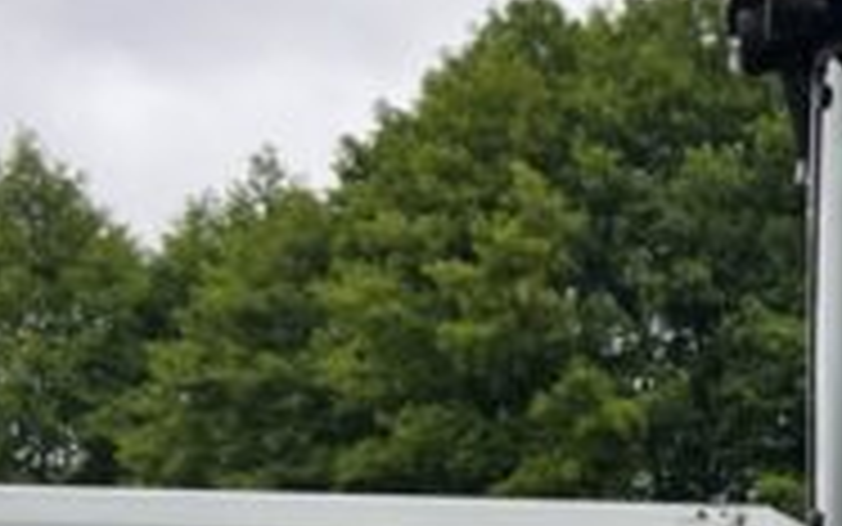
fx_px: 2709
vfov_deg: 10.6
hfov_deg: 15.9
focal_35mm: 118
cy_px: 886
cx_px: 1337
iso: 50
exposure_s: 1/558
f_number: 1.5
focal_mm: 5.7
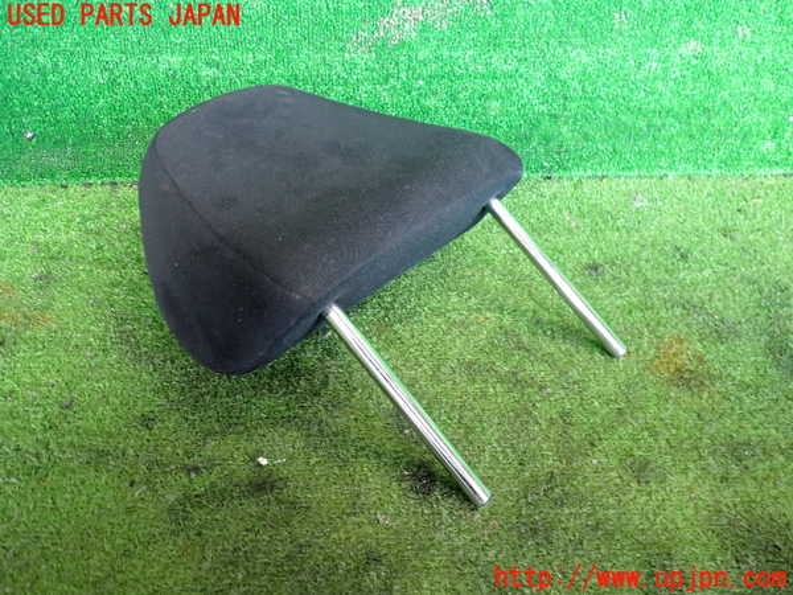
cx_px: 396
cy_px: 298
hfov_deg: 60.0
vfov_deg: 46.8
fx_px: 687
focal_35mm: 30
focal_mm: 5.4
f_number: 2.3
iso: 320
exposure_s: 1/30
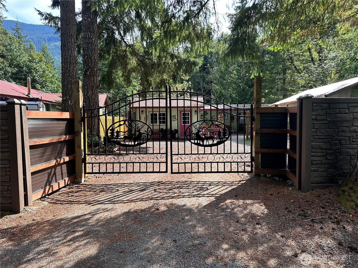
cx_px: 179
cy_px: 134
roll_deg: +0.4
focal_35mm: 24
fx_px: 248
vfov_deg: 56.8
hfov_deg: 71.6
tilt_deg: -3.9
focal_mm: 6.86
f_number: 1.78
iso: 80
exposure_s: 1/864
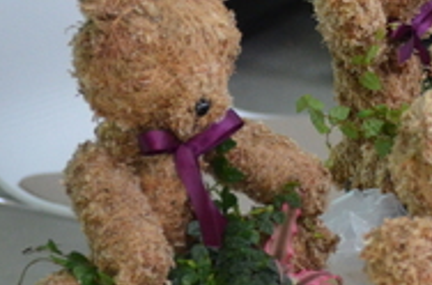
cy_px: 97
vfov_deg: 5.5
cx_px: 784
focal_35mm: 246
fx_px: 2942
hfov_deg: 8.1
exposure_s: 1/125
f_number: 5.3
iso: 2200
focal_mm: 44
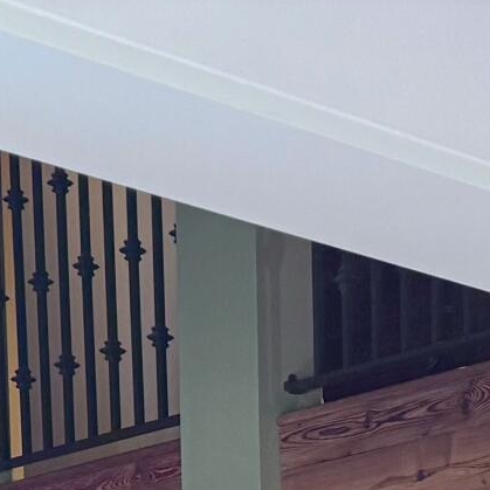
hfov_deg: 10.8
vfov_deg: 9.7
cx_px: 862
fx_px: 2434
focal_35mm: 152
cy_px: 1305
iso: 160
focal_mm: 6.76
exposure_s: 1/60
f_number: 1.78
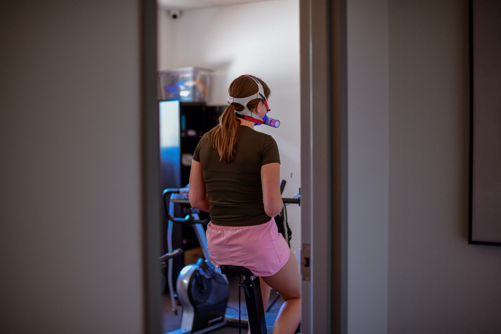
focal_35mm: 50
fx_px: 696
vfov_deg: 27.0
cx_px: 250
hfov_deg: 39.6
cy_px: 167
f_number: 2
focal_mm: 50
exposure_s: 1/250
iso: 800
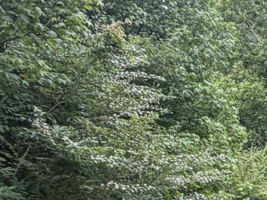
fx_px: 702
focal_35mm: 91
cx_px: 537
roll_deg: +2.6
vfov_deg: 15.2
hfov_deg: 16.4
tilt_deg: -2.4
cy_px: 280
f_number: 2.2
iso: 80
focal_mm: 2.22
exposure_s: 1/121
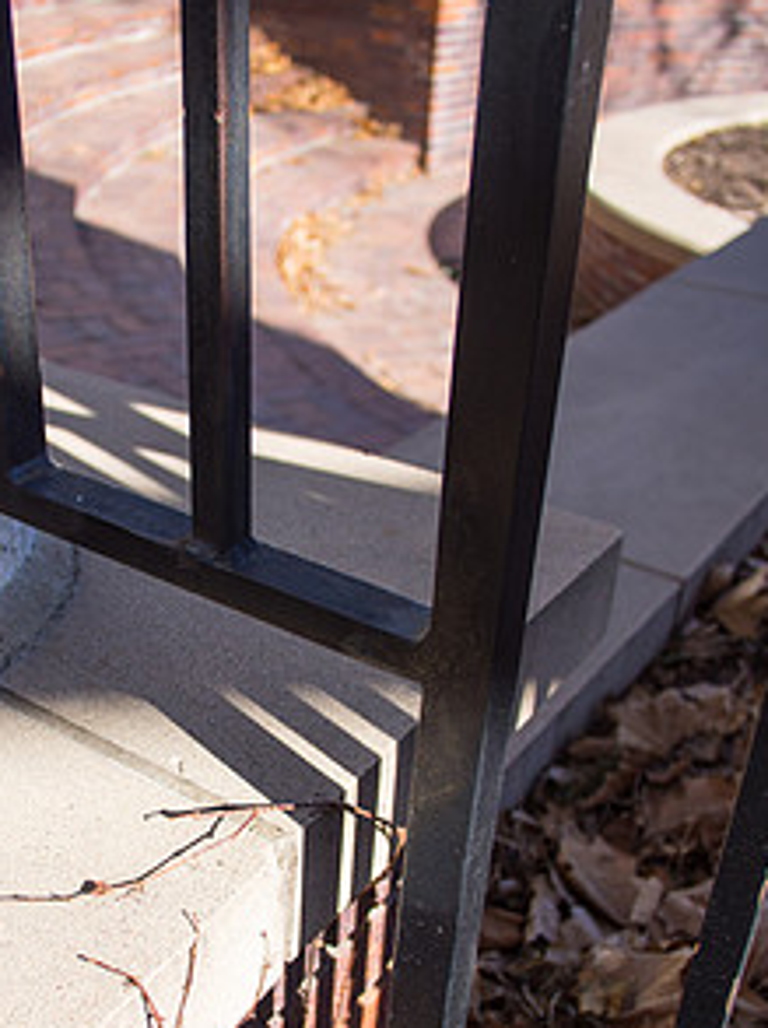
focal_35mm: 43
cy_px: 716
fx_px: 1275
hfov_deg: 33.2
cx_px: 244
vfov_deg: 43.1
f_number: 3.2
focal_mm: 14
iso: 200
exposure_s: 1/1000
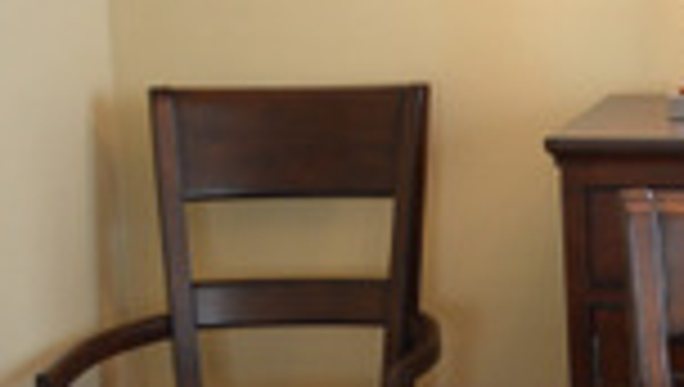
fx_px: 2161
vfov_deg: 10.2
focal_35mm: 119
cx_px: 1112
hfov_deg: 16.0
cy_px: 202
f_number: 3.5
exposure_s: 1/20
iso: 400
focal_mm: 18
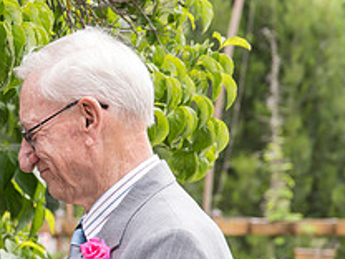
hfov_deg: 7.8
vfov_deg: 5.9
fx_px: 2522
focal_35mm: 253
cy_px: 183
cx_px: -56
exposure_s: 1/500
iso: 400
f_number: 4.5
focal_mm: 62
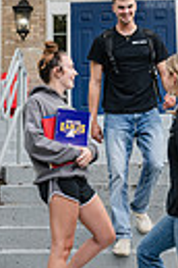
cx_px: 95
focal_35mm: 112
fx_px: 831
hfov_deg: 12.2
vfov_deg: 18.0
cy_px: 25
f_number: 3.5
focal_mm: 32
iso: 320
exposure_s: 1/500
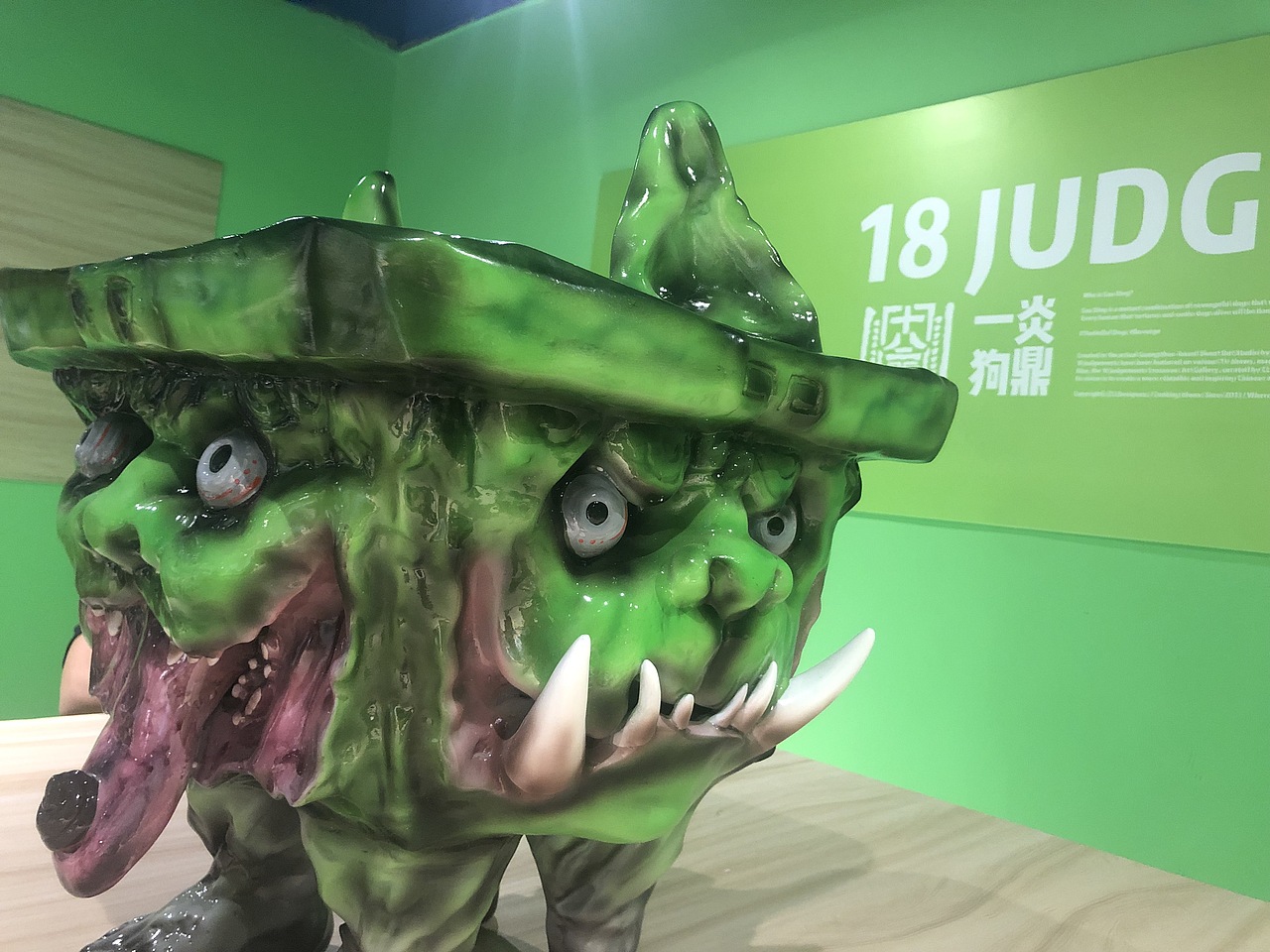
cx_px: 635
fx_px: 1027
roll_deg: -6.4
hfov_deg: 63.4
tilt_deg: +0.8
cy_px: 476
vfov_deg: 49.7
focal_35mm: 28
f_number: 1.8
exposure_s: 1/8
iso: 80
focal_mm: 4
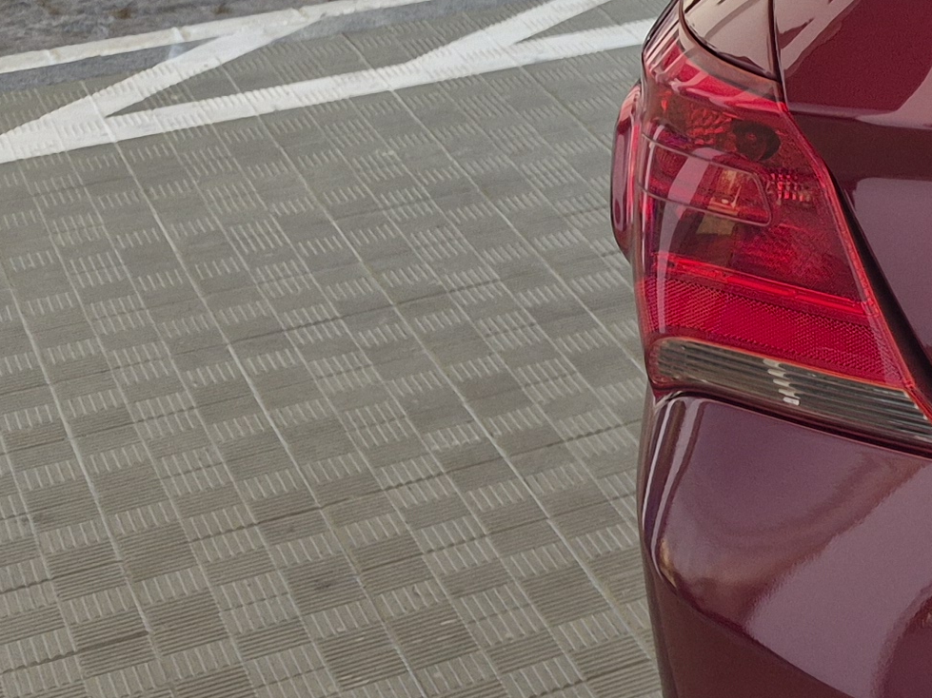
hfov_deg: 16.1
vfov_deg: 15.6
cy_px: 91
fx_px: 2531
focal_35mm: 94
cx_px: 1868
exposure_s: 1/180
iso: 32
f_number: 1.8
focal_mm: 5.4
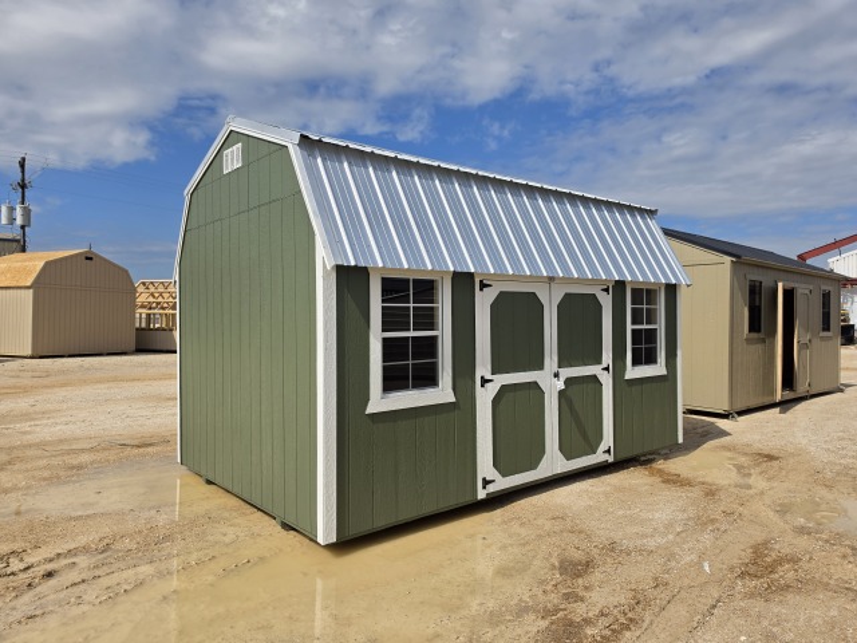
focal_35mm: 23
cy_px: 322
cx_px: 428
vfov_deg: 58.9
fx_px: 569
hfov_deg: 73.9
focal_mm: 6.5
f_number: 1.4
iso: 40
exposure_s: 1/7939
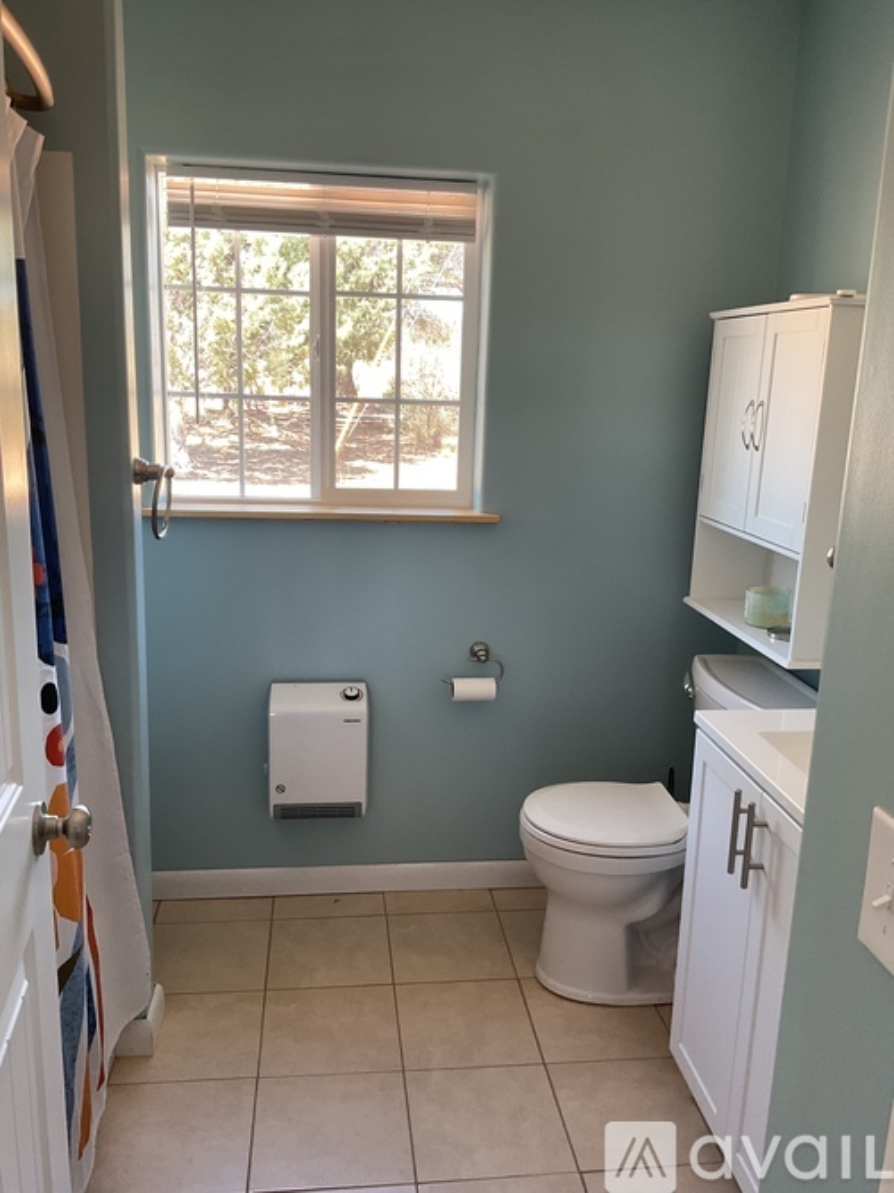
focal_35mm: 29
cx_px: 447
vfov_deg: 61.7
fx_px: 999
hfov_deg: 48.2
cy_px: 596
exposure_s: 1/60
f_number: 1.8
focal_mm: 3
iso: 50
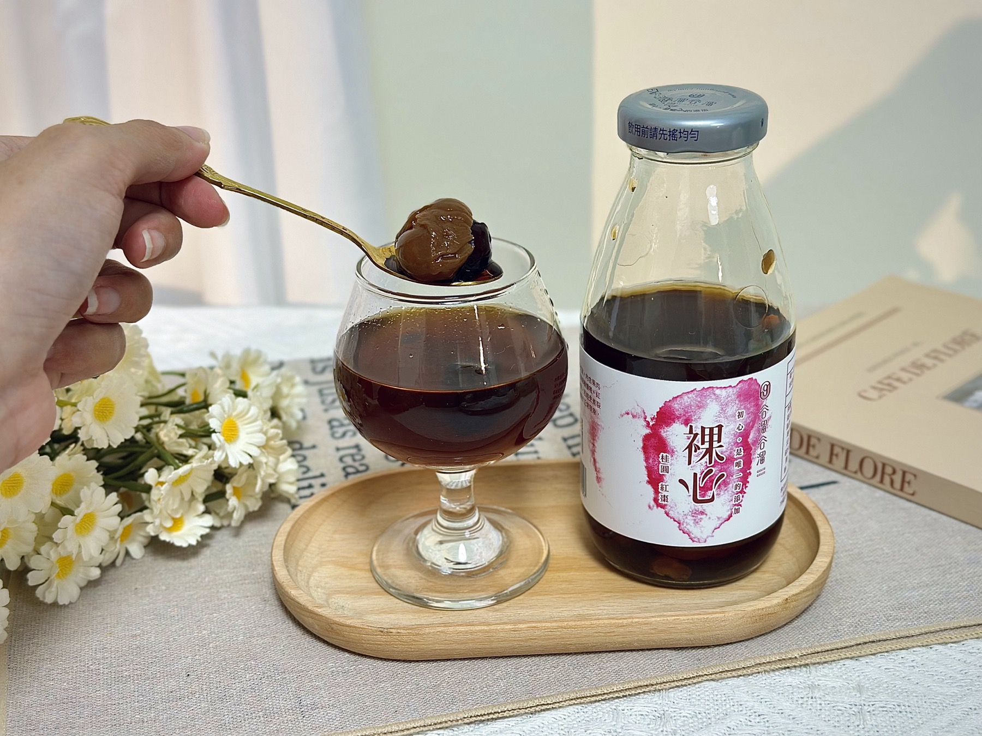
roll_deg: +0.8
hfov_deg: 39.7
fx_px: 1362
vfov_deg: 30.3
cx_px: 491
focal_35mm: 48
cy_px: 368
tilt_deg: -24.7
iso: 80
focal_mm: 6.86
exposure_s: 1/60
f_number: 1.78
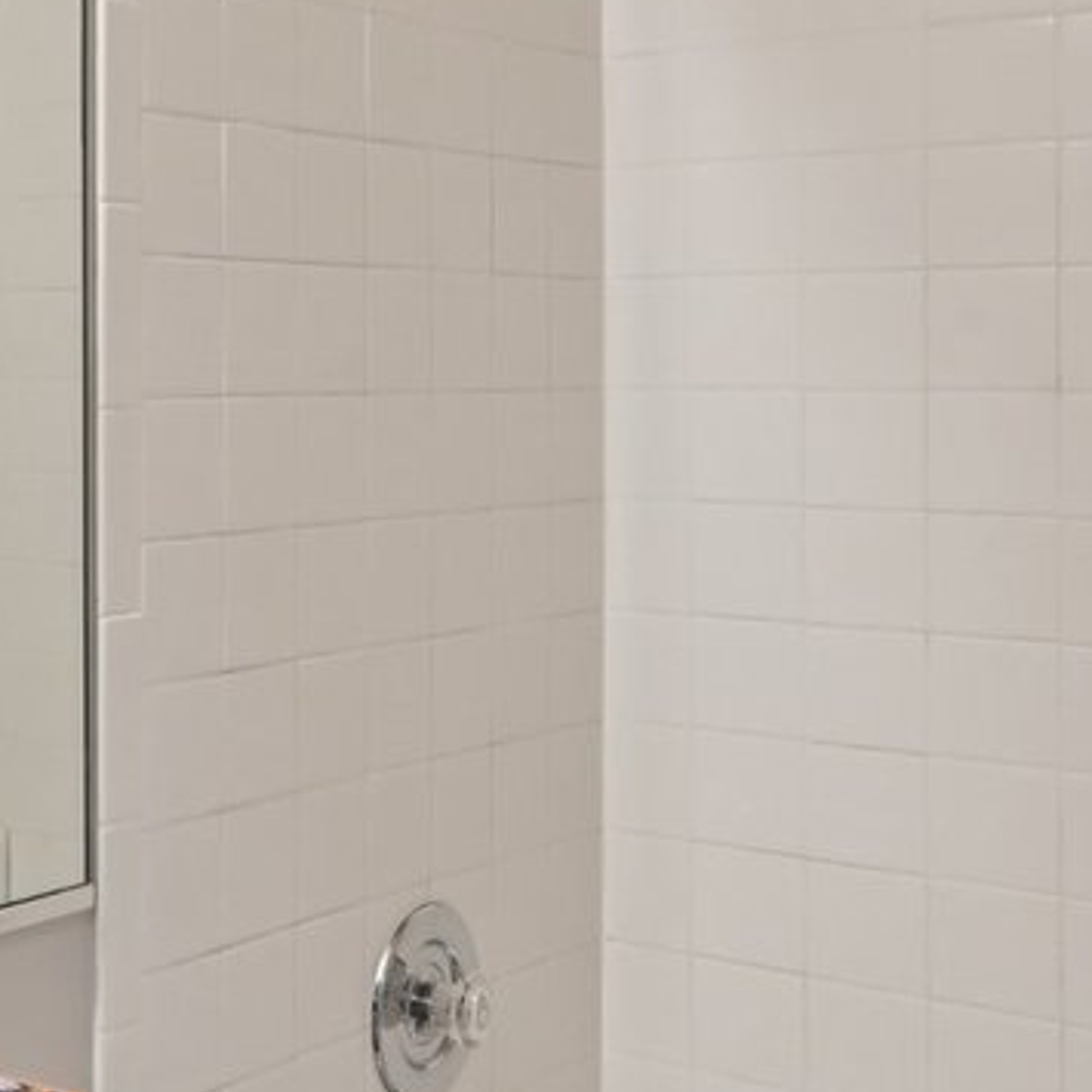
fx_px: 2213
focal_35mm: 62
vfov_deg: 27.7
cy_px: 437
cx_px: -172
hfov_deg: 25.3
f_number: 13
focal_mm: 16
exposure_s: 1/6
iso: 400
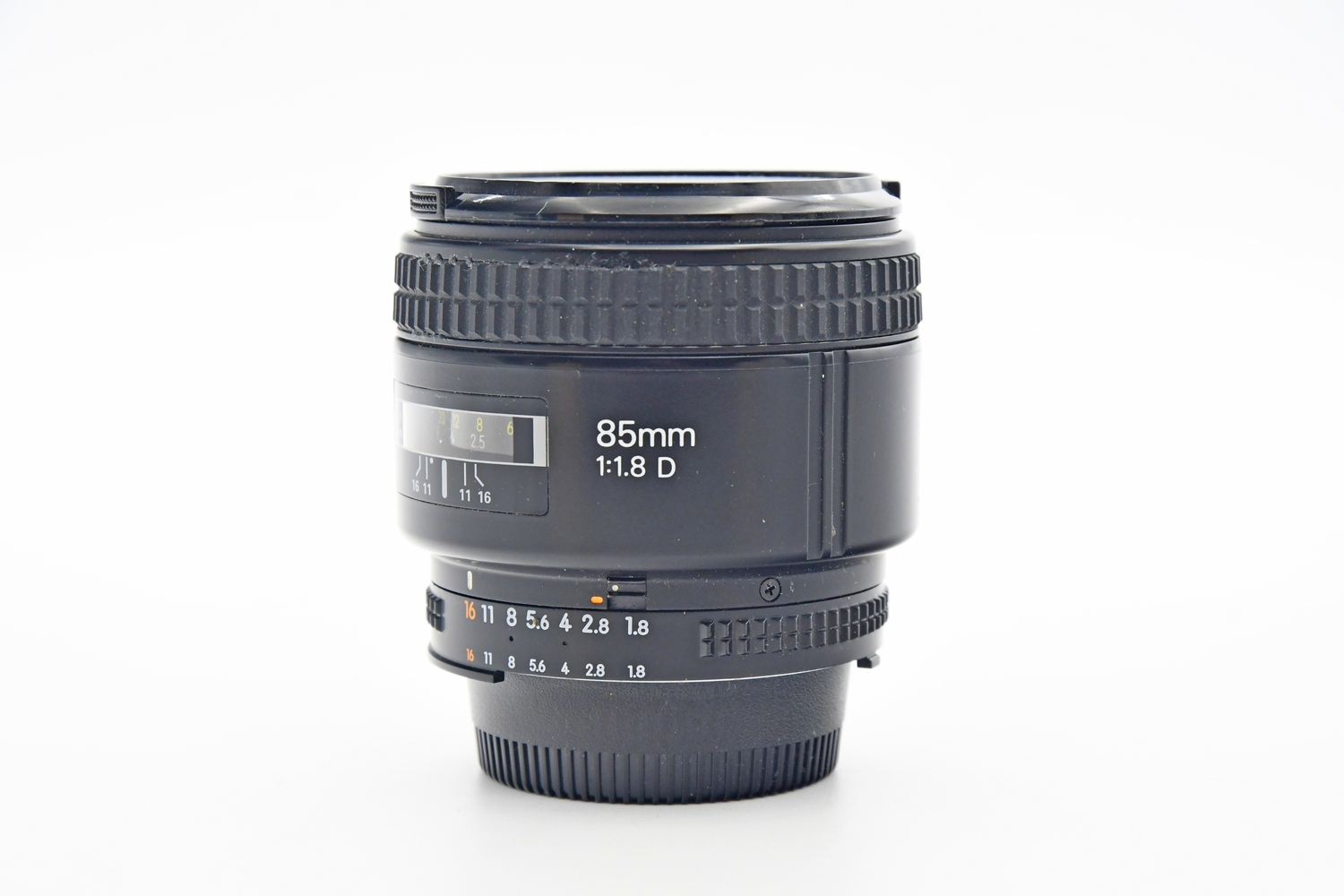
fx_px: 3472
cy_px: 448
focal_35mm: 93
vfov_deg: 14.7
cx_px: 672
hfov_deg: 21.9
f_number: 8
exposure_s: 1/125
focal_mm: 62
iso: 1250
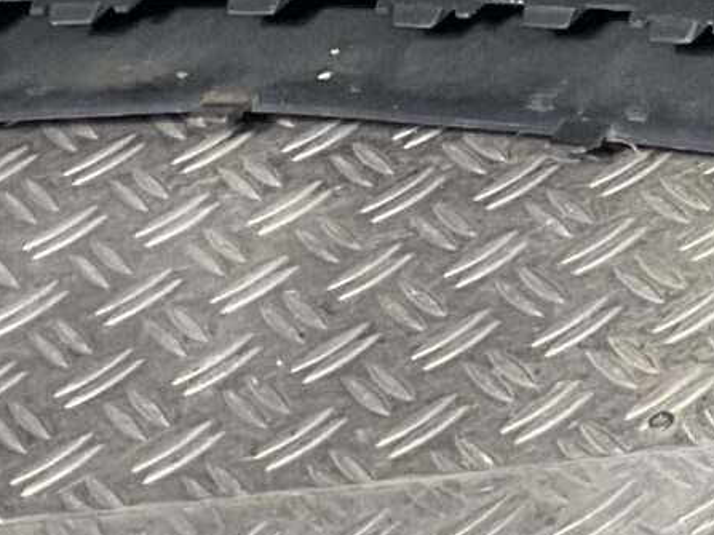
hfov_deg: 10.4
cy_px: -195
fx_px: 3423
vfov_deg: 8.8
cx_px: 1682
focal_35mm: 166
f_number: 1.8
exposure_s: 1/292
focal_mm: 3
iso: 16
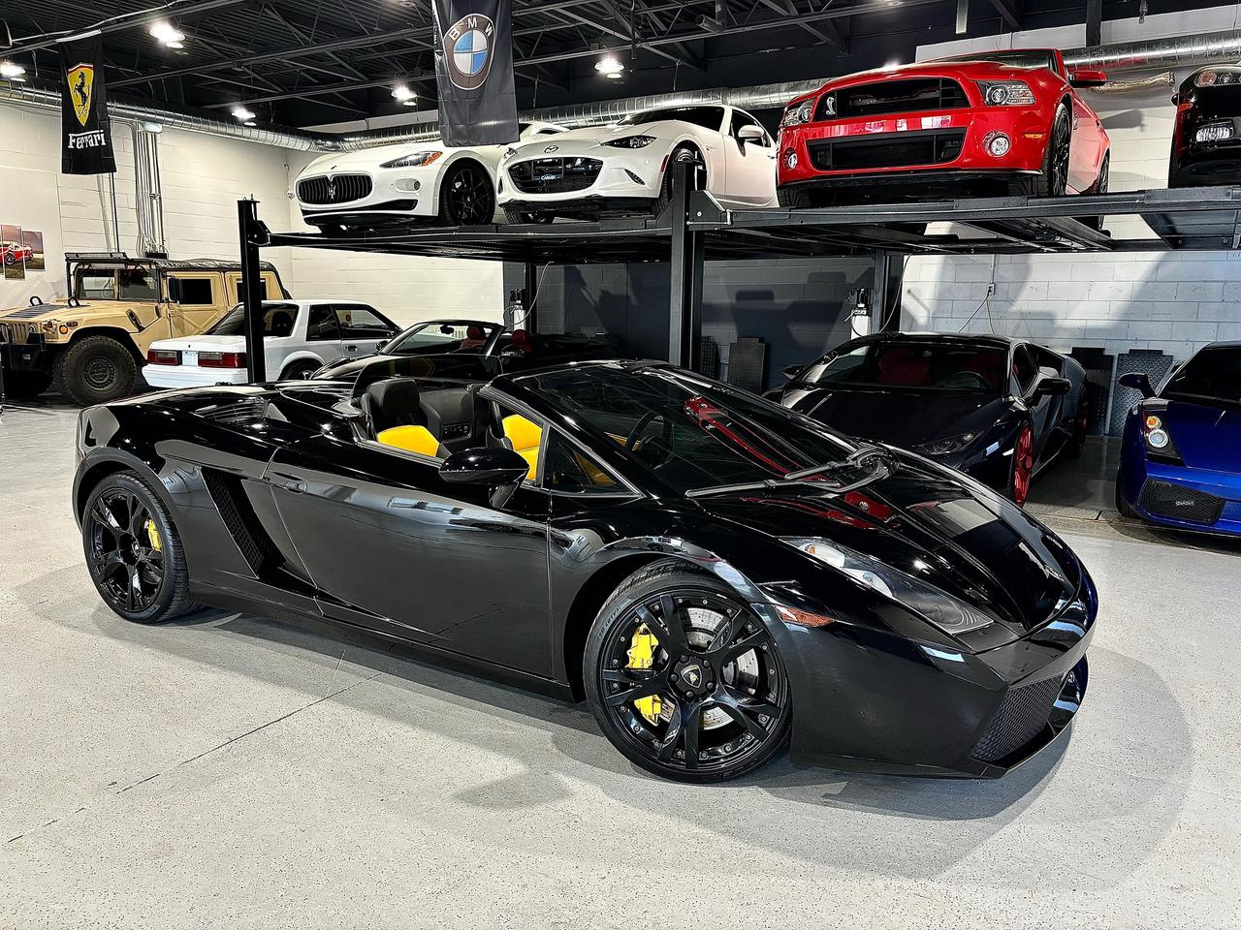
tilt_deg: -10.6
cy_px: 465
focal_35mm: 26
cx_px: 620
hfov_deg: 67.3
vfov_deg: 53.1
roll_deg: -0.7
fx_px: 932
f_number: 1.6
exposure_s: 1/60
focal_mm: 5.96
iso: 125
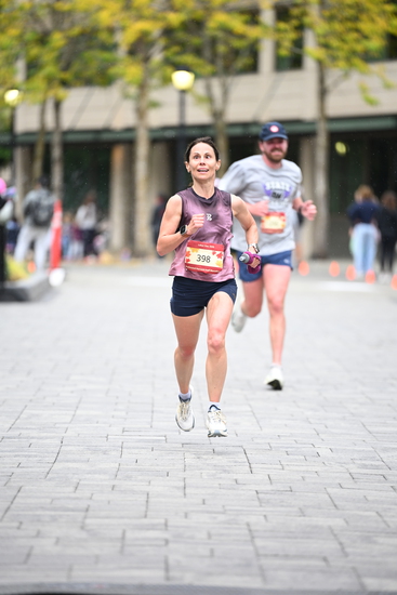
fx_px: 3306
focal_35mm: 200
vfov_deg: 10.3
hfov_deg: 6.9
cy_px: 298
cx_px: 198
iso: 1250
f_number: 2.8
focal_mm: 200
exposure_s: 1/1250
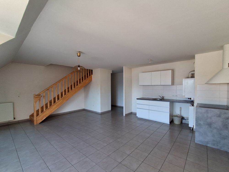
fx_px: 106
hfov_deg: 94.5
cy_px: 86
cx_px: 114
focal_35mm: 16
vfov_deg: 78.1
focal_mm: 1.64
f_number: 2.2
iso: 80
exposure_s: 1/50
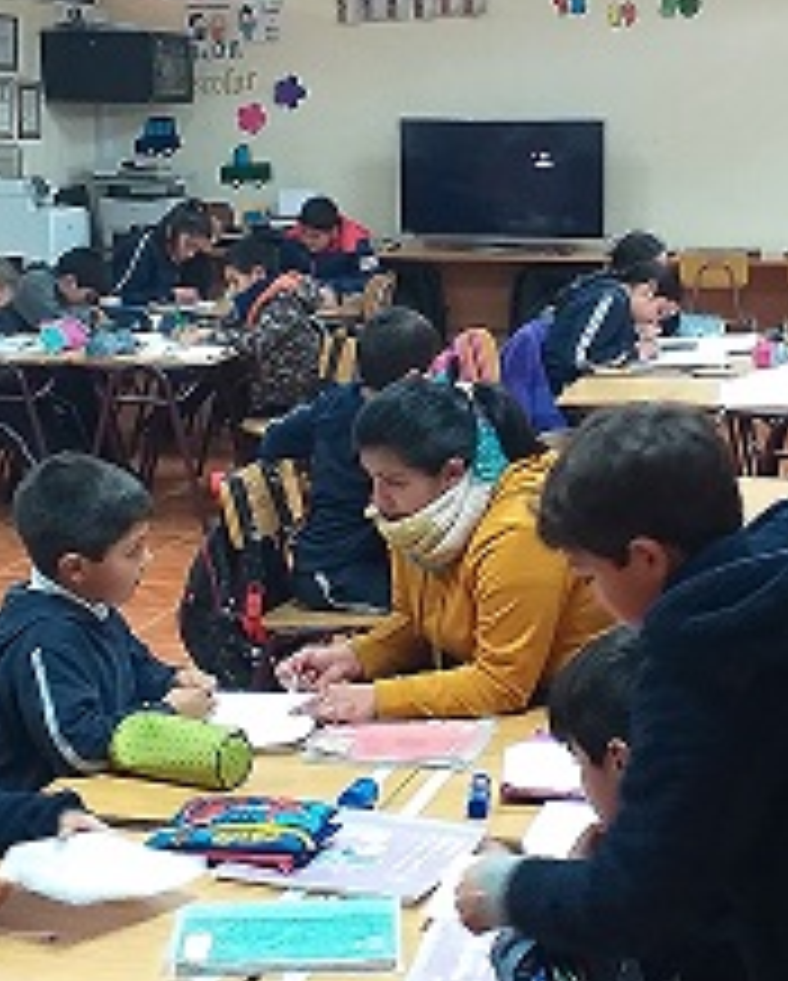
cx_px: 554
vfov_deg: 31.4
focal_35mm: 60
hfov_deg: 25.2
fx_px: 1745
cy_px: 425
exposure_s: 1/25
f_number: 1.9
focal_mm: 3.6
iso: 250
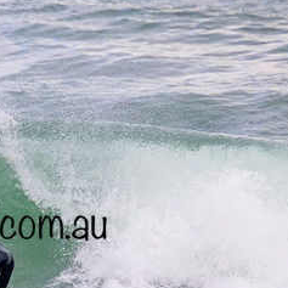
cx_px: -22
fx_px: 16350
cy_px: 211
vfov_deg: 1.0
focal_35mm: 1737
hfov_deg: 1.0
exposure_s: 1/2000
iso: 3200
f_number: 11
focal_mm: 800
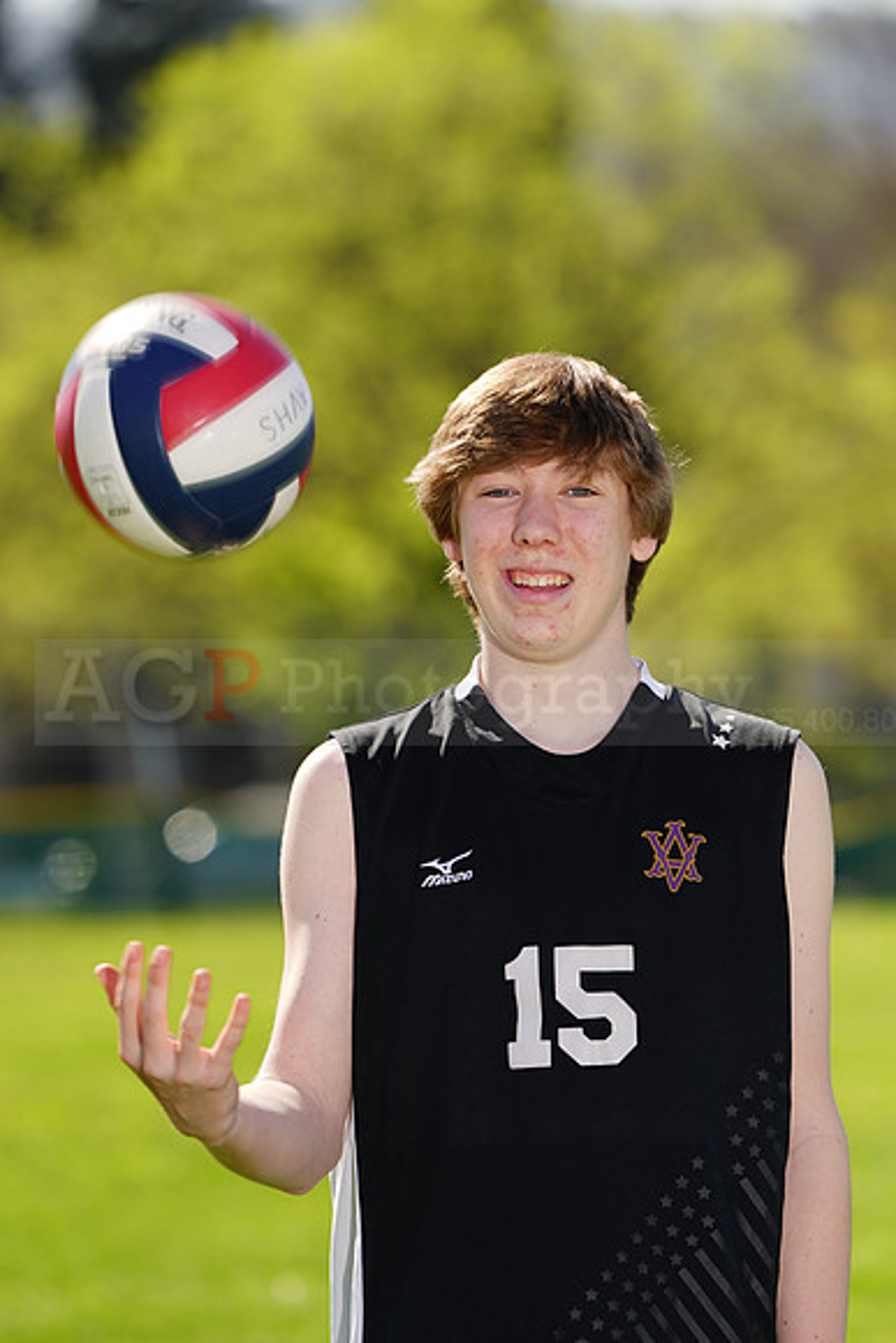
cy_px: 672
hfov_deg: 4.5
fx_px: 11304
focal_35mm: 303
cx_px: 448
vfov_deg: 6.8
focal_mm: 303
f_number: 6.3
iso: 64
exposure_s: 1/200
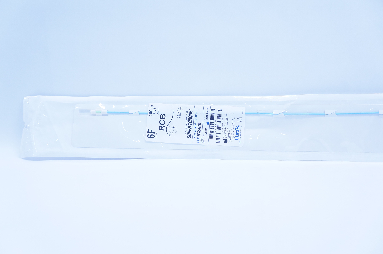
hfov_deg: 40.0
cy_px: 127
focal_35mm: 50
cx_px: 192
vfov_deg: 27.2
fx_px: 526
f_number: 5.6
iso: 800
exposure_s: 1/125
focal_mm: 33
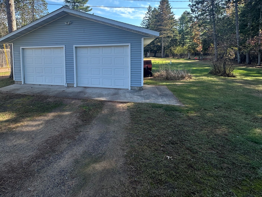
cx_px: 93
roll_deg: +0.7
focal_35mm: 20
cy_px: 62
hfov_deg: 79.7
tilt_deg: -2.6
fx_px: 151
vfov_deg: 63.9
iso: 40
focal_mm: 2.22
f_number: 2.2
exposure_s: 1/471
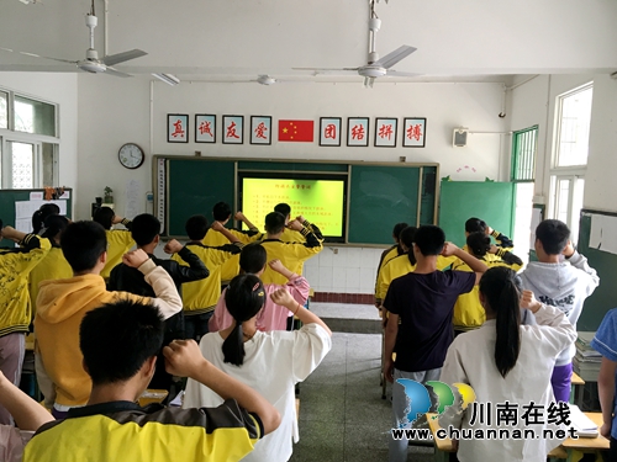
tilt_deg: -3.4
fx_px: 517
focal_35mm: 29
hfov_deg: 61.7
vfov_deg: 48.2
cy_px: 231
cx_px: 308
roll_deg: -0.4
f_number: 2.2
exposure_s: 1/33
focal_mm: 4.15
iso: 50
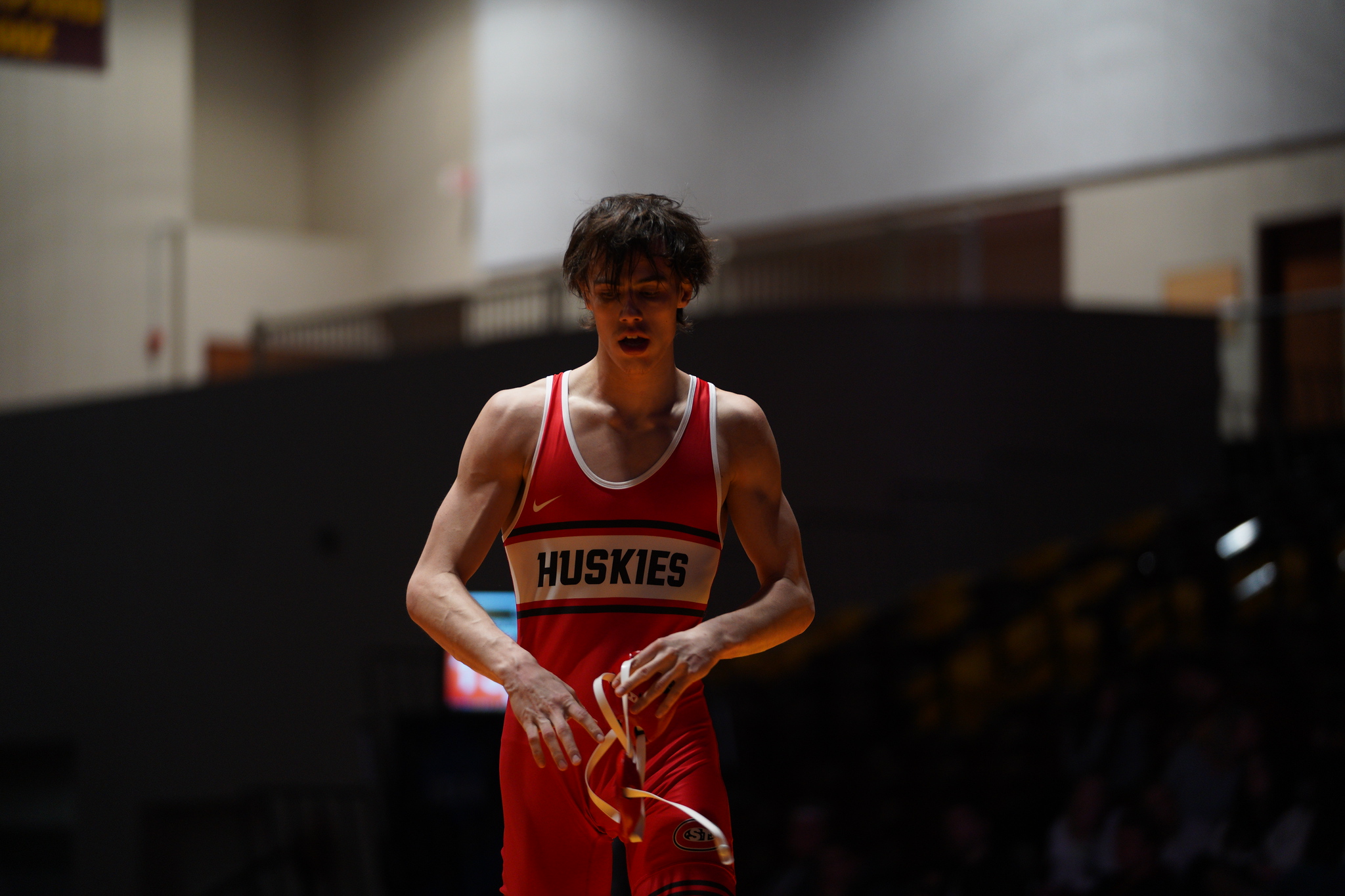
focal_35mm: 158
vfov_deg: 8.7
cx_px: 672
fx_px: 5902
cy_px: 448
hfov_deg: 13.0
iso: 1250
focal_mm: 158
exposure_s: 1/250
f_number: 2.8
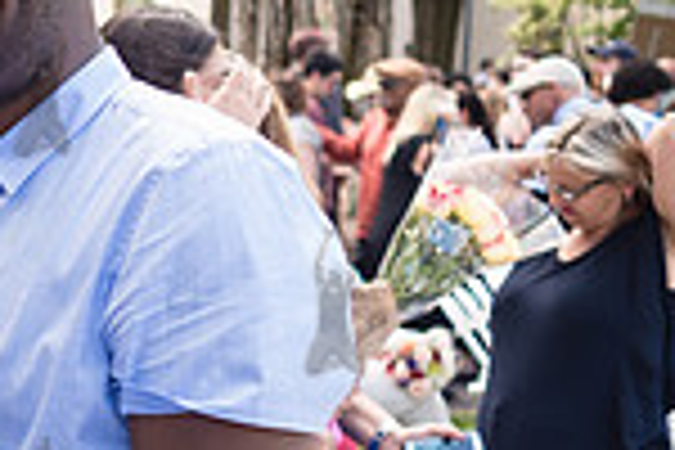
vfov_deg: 10.2
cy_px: 295
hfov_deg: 13.6
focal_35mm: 135
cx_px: -540
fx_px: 2531
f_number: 4
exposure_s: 1/100
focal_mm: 35
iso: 100
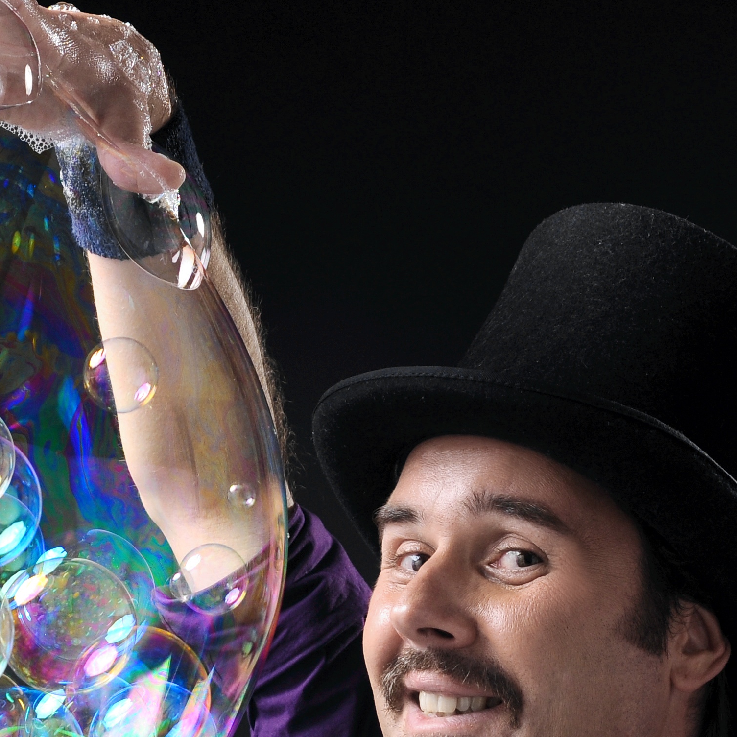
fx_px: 3931
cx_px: 305
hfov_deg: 10.7
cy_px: 686
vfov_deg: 10.6
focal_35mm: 163
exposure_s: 1/125
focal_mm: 45
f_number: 5
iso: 200
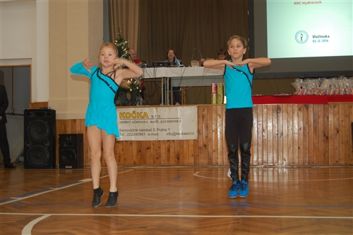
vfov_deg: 25.7
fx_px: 514
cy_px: 118
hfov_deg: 37.9
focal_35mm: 52
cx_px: 176
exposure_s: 1/60
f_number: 4.8
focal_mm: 35
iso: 400
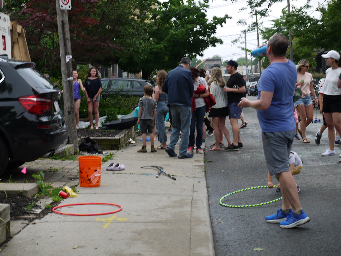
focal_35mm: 70
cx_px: 170
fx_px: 690
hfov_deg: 27.8
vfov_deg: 21.0
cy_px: 128
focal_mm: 35
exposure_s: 1/320
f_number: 4.5
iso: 100
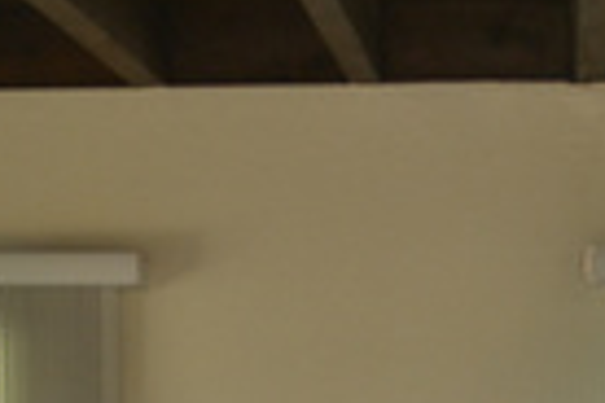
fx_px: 2336
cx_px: 359
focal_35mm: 139
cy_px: 856
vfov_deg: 9.2
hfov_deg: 14.7
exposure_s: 1/40
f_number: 3.8
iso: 400
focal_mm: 20
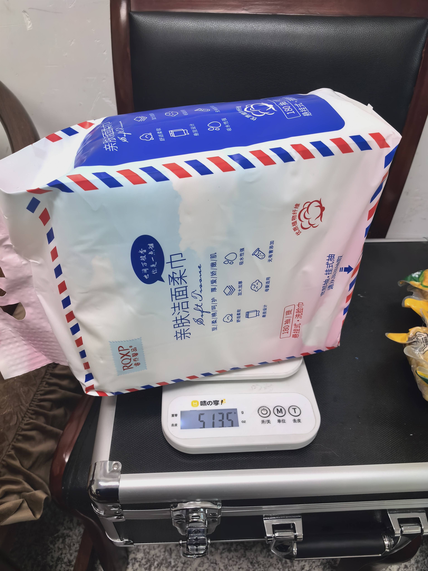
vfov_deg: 71.6
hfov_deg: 56.8
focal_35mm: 24
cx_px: 214
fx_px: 396
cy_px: 286
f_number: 2.8
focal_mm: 5.75
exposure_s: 1/100
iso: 200
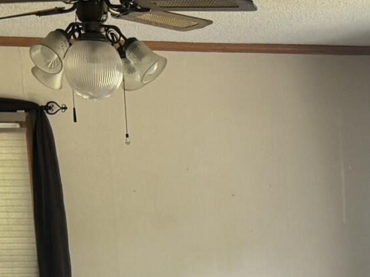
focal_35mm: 129
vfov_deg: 10.3
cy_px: 613
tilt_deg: -16.2
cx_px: 407
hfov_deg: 14.9
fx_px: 1379
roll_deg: -0.8
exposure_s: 1/120
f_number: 1.78
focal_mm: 6.76
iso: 160
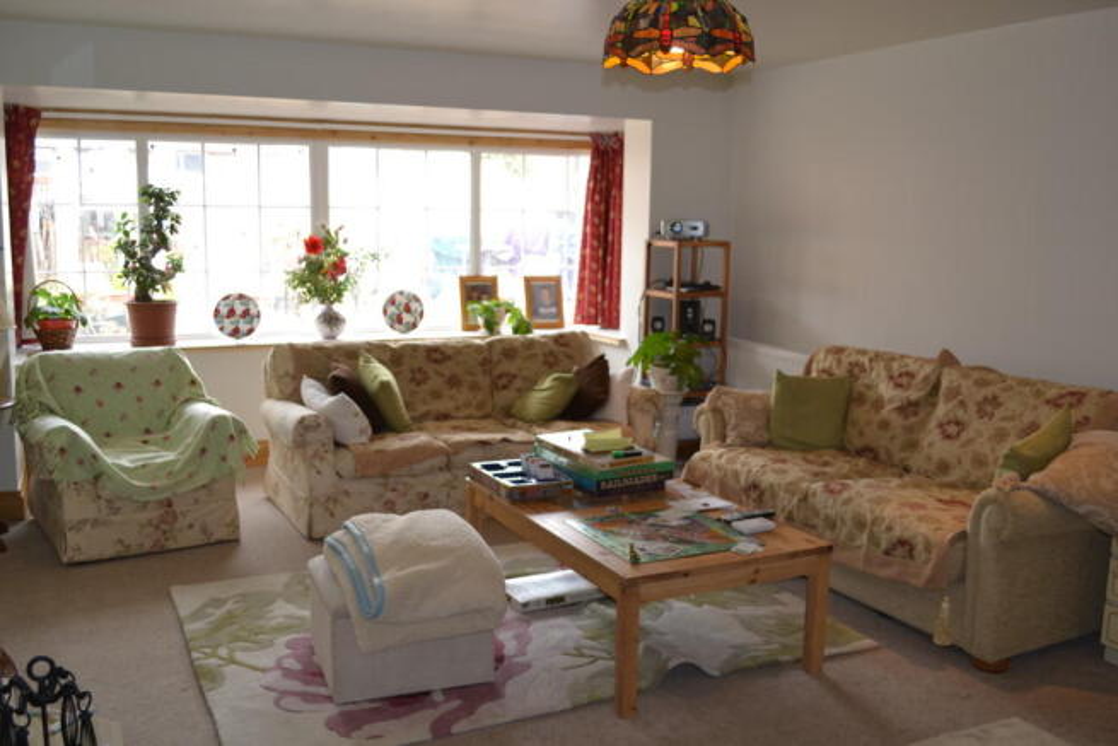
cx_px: 559
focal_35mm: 33
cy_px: 373
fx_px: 1025
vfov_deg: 40.0
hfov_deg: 57.2
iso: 125
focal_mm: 22
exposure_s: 1/30
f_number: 3.8
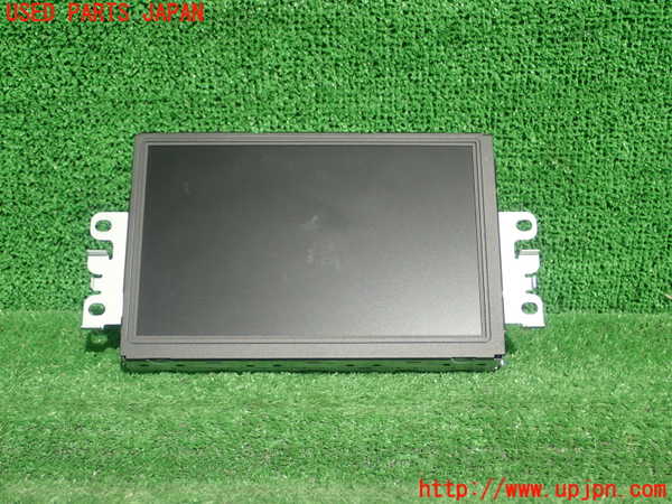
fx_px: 951
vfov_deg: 29.7
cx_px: 336
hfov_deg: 38.9
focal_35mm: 49
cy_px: 252
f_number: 3.2
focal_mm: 8.99
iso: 100
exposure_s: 1/200
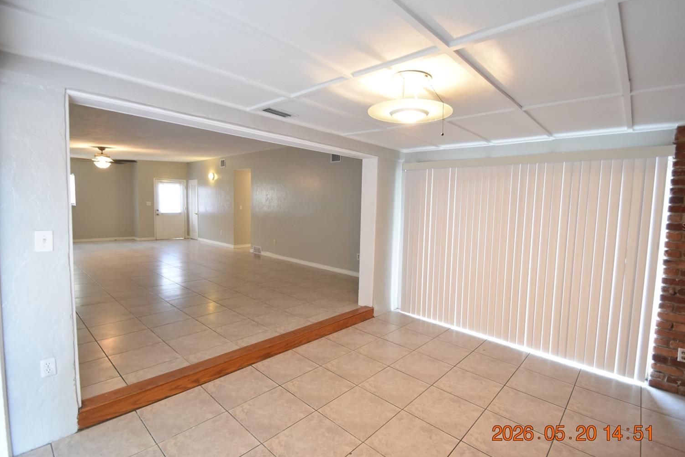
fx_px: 304
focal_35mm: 16
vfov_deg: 73.7
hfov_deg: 96.7
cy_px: 226
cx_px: 358
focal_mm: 10
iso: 800
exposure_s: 1/45
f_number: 3.5
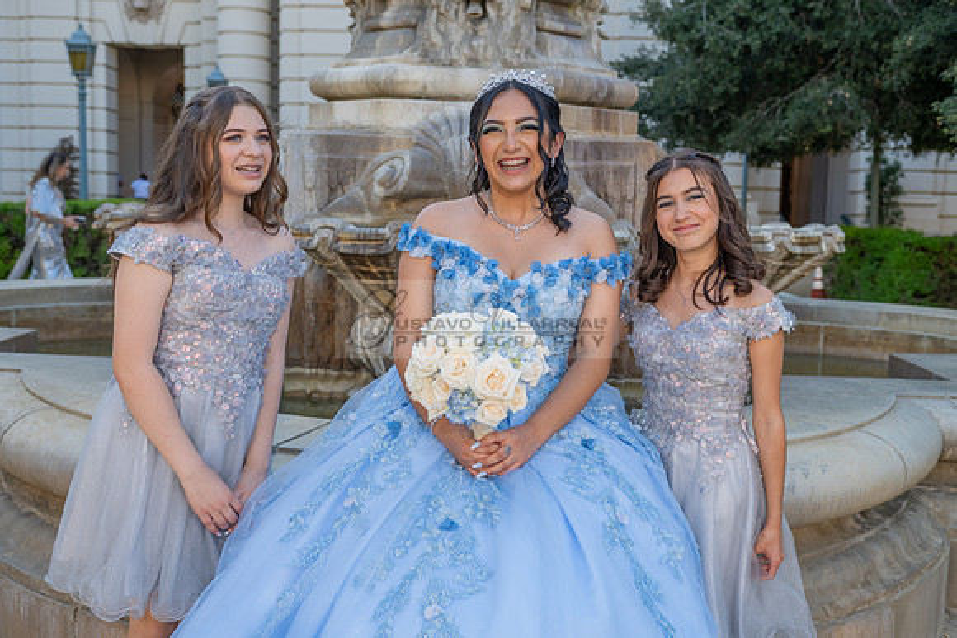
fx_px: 1064
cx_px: 478
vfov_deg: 33.4
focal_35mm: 40
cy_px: 319
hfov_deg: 48.4
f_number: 4
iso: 200
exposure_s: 1/200
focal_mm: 40
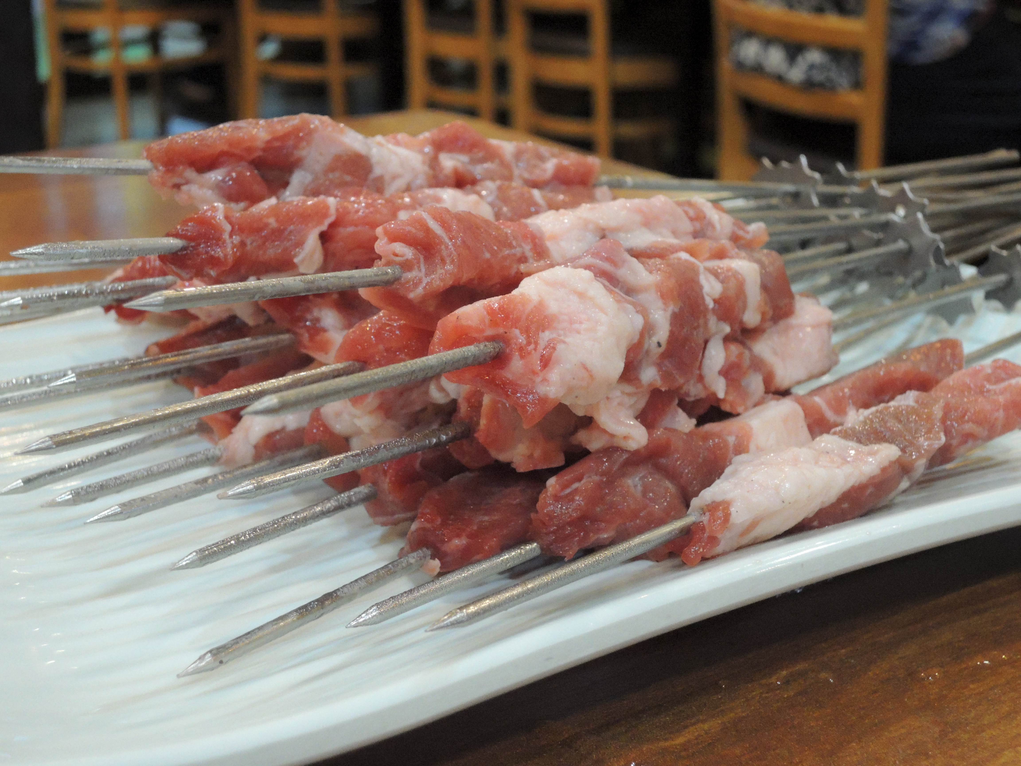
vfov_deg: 26.6
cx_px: 510
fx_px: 1622
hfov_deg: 34.9
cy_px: 383
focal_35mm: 55
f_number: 4
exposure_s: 1/50
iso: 1600
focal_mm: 9.9
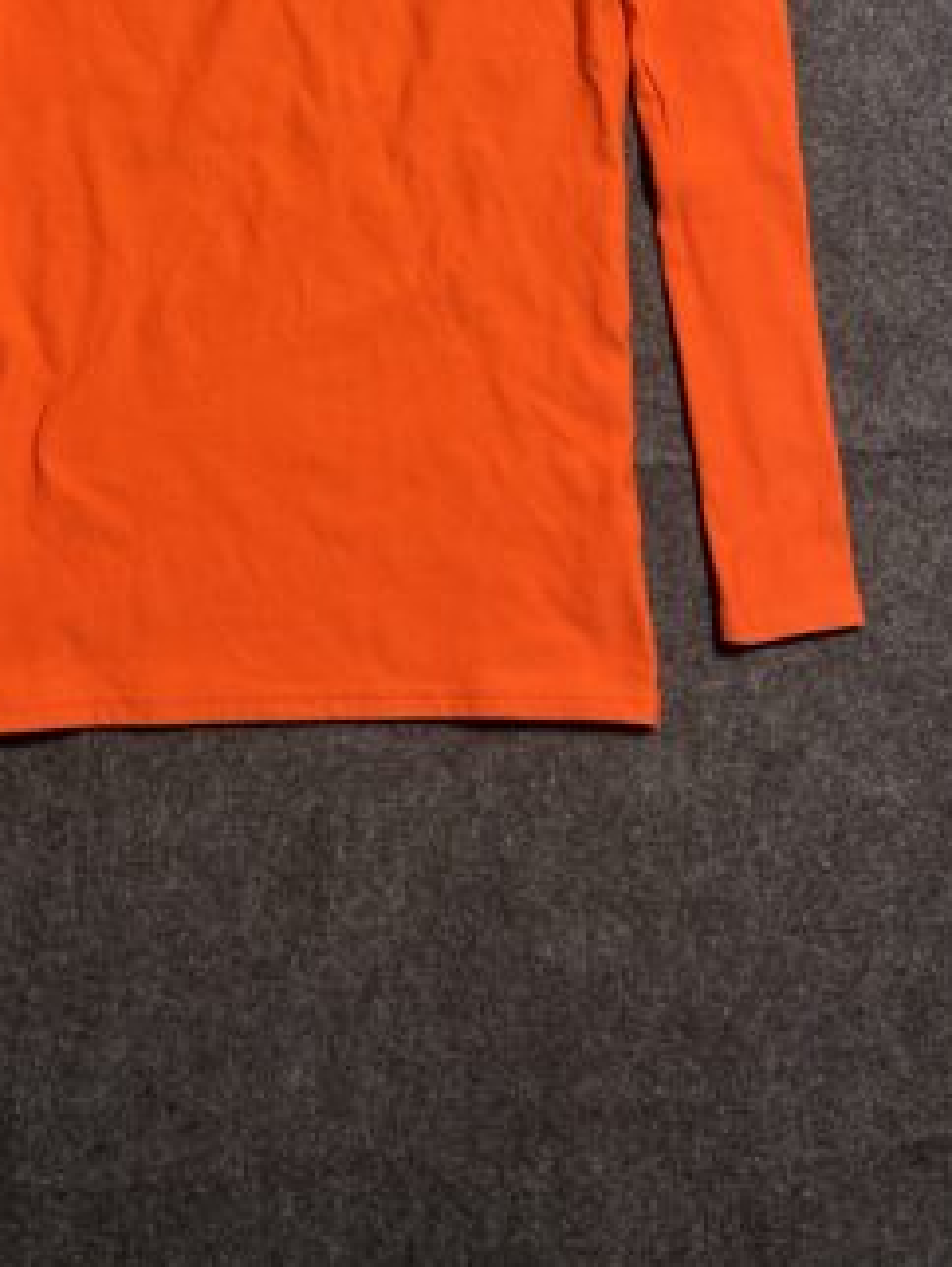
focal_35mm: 43
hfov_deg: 33.2
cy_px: 226
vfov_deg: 41.6
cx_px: 283
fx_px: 1575
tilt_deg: -63.7
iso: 160
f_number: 1.5
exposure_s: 1/50
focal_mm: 5.7
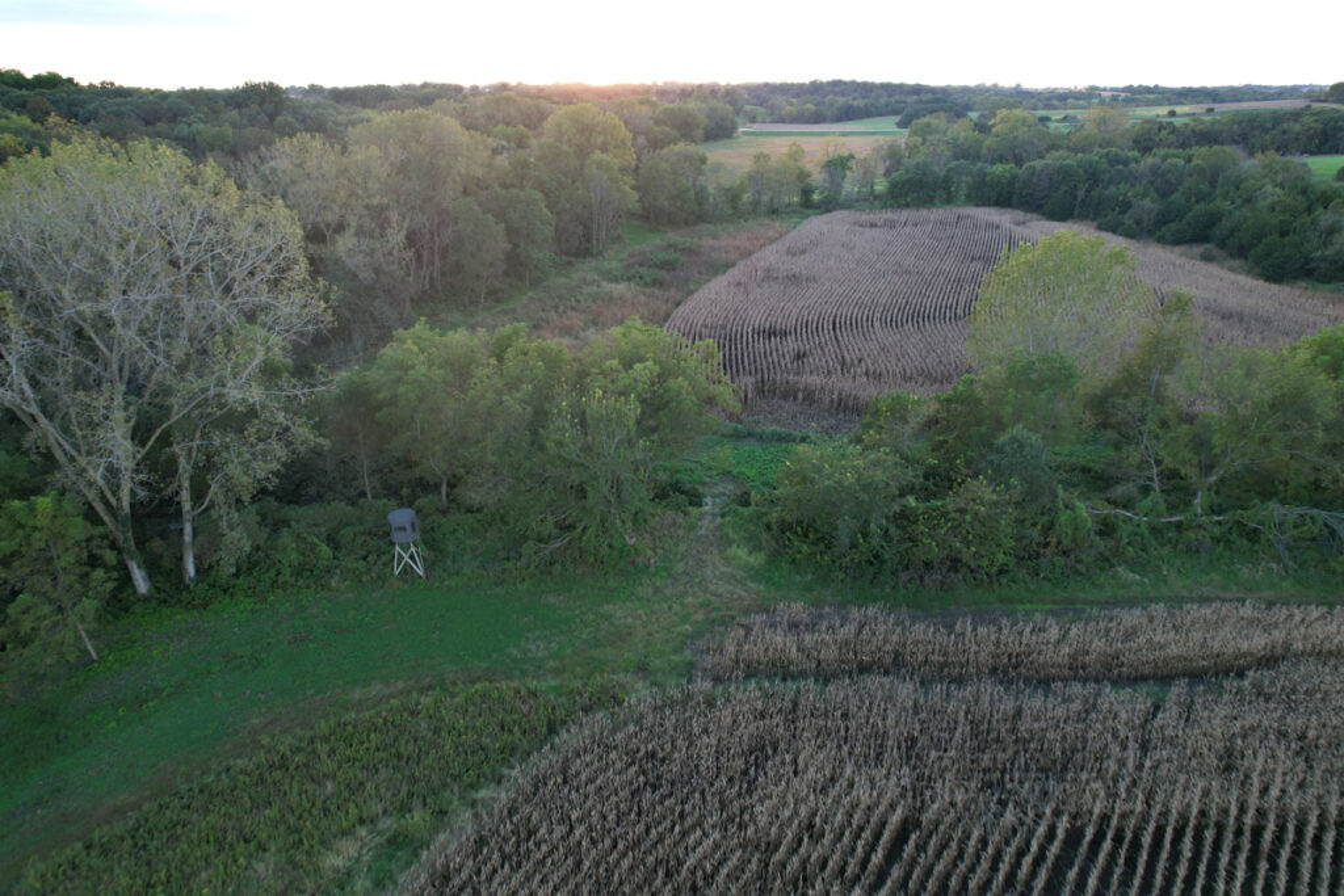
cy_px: 448
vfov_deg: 57.2
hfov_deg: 78.6
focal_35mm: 22
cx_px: 672
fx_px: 821
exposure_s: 1/80
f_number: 2.8
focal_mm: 8.38
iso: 100
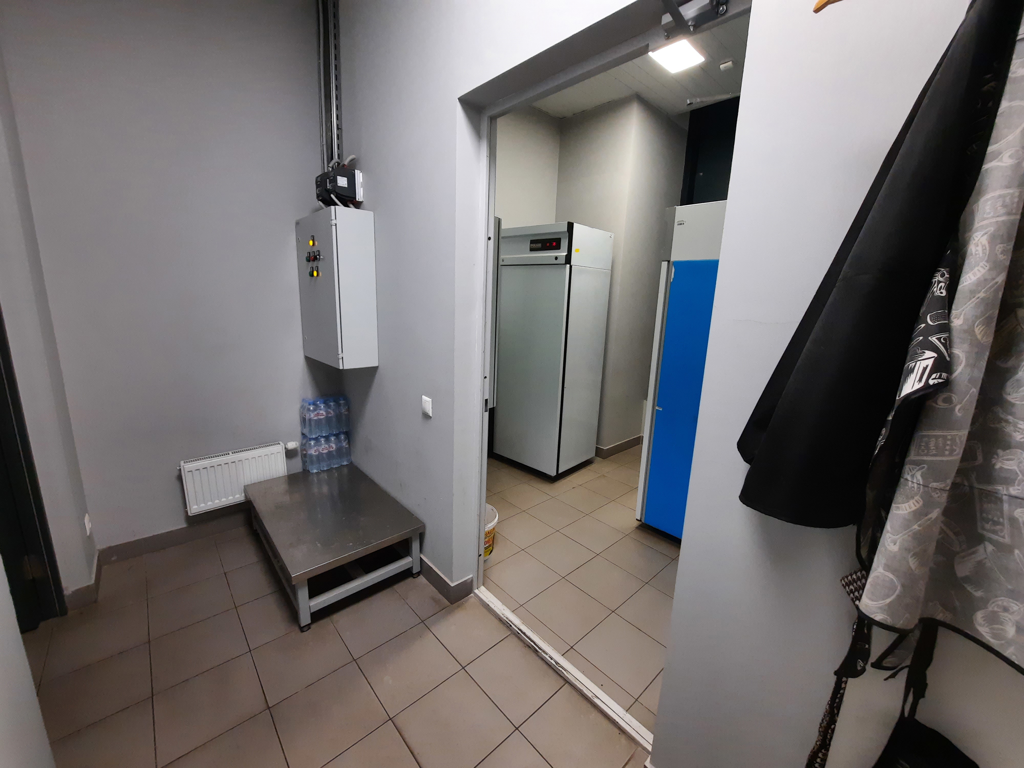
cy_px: 384
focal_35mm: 13
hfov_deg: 106.2
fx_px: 385
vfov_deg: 89.9
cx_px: 512
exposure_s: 1/33
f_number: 2.2
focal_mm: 1.74
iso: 160
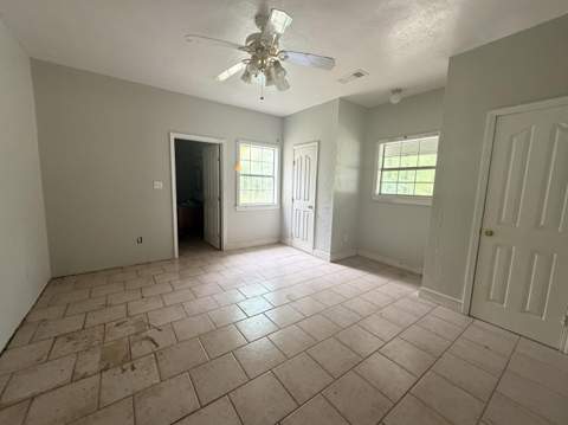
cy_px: 212
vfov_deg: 85.6
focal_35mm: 14
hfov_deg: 102.1
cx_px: 284
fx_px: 229
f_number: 2.2
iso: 400
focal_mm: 2.22
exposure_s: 1/60
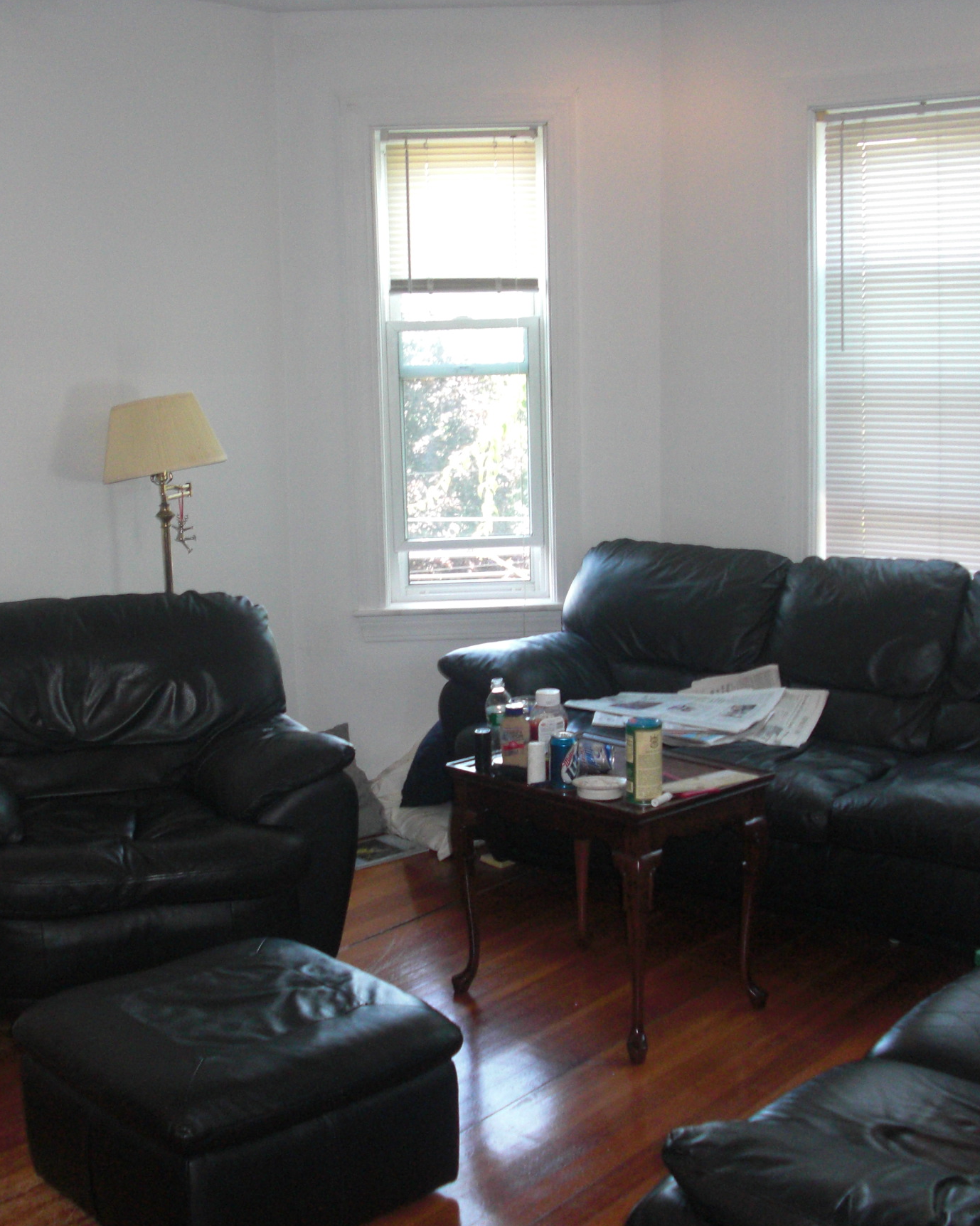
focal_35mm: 47
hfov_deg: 32.1
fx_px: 1704
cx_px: 483
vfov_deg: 39.5
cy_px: 614
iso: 200
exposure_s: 1/60
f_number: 2.8
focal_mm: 6.3
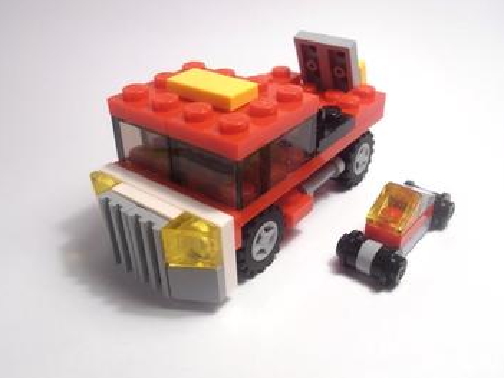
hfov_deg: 49.0
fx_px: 553
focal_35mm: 38
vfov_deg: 37.7
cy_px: 191
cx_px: 256
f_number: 3.9
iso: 80
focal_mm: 6.61
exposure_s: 1/60
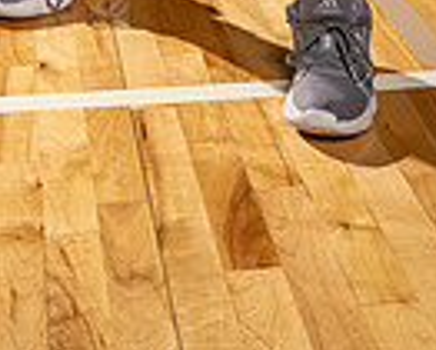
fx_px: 1369
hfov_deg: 18.1
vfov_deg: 12.5
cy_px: -380
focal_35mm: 106
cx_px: 173
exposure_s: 1/250
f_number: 5.6
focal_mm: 33
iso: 200
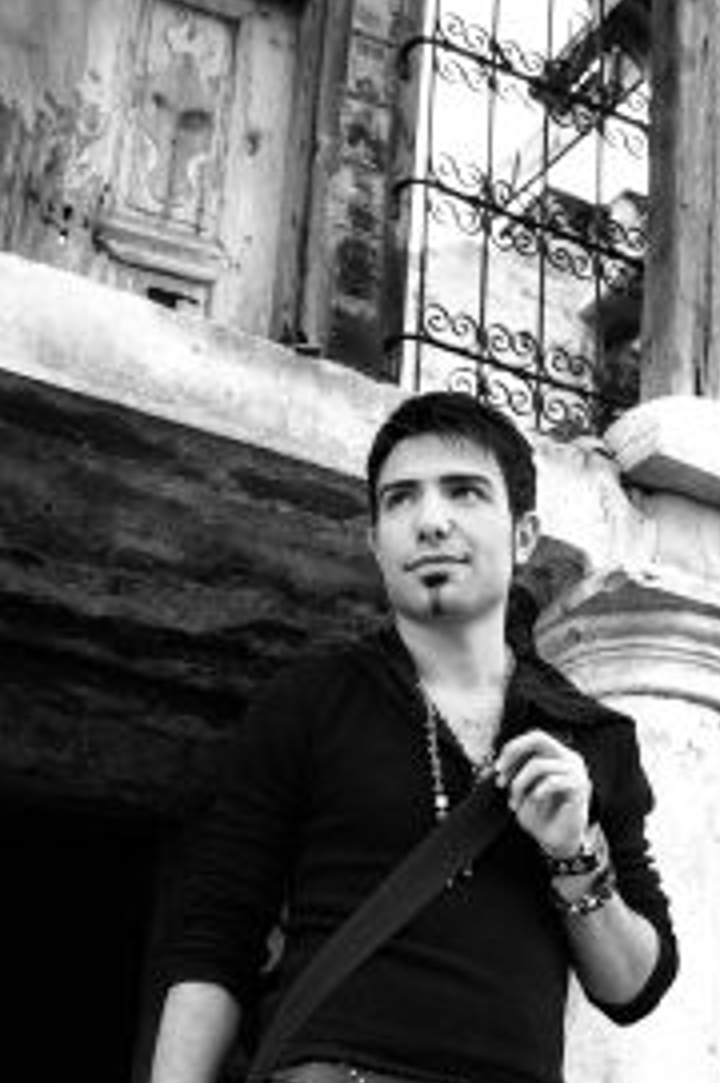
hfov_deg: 22.6
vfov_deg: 32.6
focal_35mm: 60
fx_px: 1804
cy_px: 849
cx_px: 336
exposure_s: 1/60
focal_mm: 24
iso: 800
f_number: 4.5
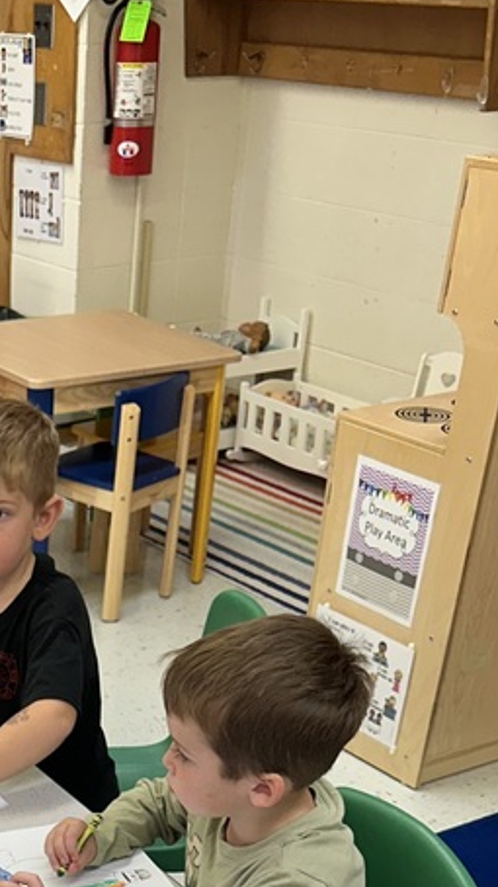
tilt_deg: -34.9
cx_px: -66
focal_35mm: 59
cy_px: 963
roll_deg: -0.3
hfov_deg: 19.4
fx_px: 1387
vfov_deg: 31.6
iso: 160
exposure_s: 1/120
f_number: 1.78
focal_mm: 6.86
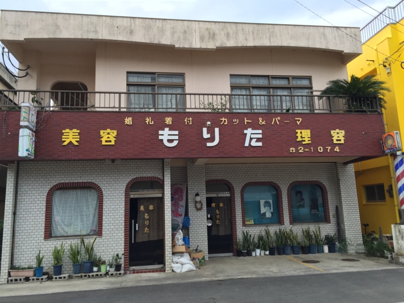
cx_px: 202
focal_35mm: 29
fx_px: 338
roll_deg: +1.9
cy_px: 152
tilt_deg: +10.8
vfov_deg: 48.2
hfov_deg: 61.7
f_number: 2.2
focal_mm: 4.15
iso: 32
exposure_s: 1/542
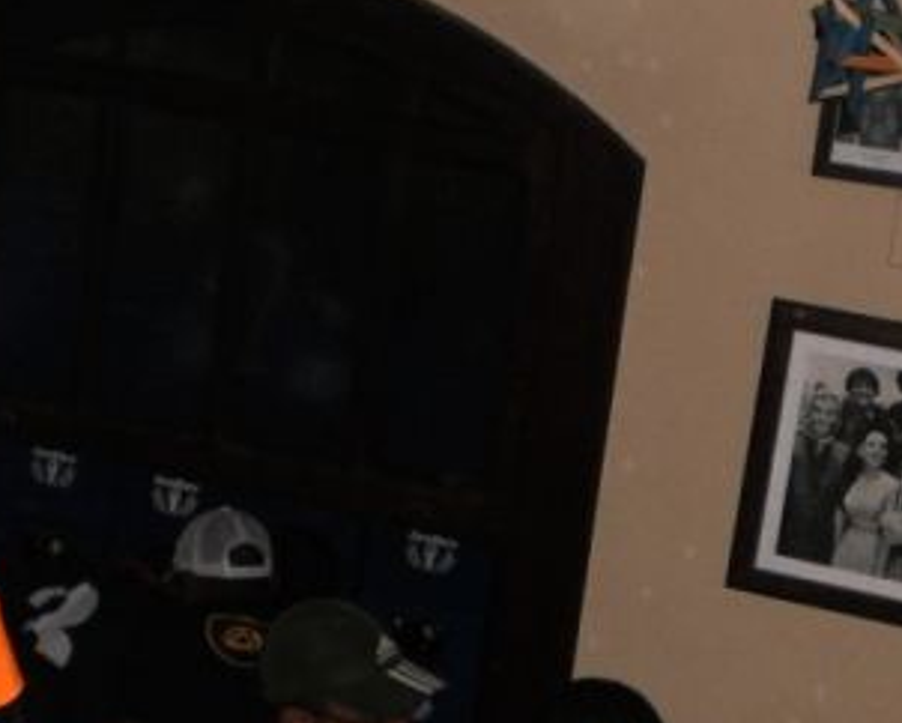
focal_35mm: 93
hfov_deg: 20.5
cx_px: 579
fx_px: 2484
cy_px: 356
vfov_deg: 16.6
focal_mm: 6.3
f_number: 3.1
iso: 160
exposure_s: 1/30
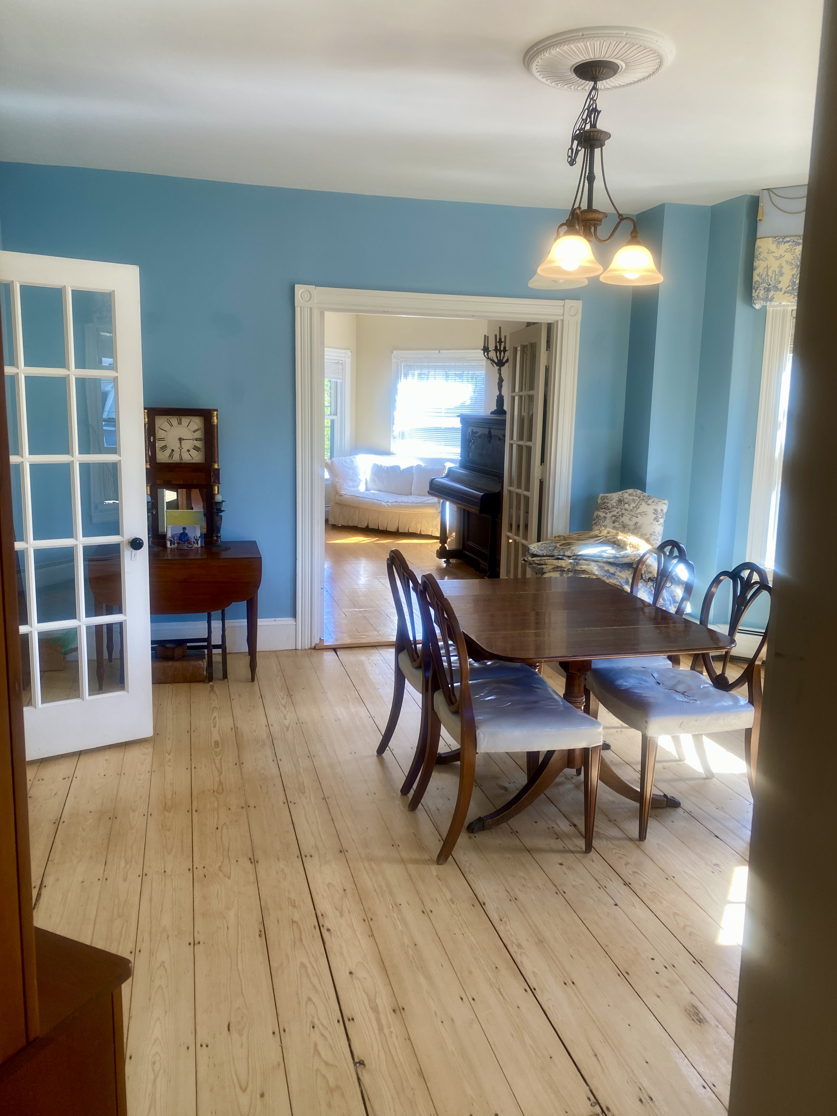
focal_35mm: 26
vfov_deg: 67.3
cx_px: 418
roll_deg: -2.0
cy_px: 558
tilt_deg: -8.5
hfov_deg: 53.1
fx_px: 838
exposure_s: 1/120
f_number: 1.8
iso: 64
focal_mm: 4.25
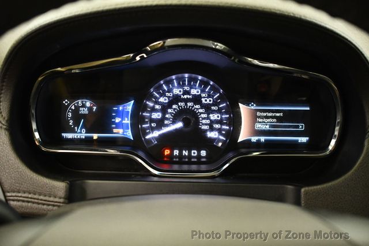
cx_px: 184
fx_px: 379
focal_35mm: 37
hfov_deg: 51.9
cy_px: 123
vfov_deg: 35.9
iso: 3200
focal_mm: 25
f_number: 4
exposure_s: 1/60
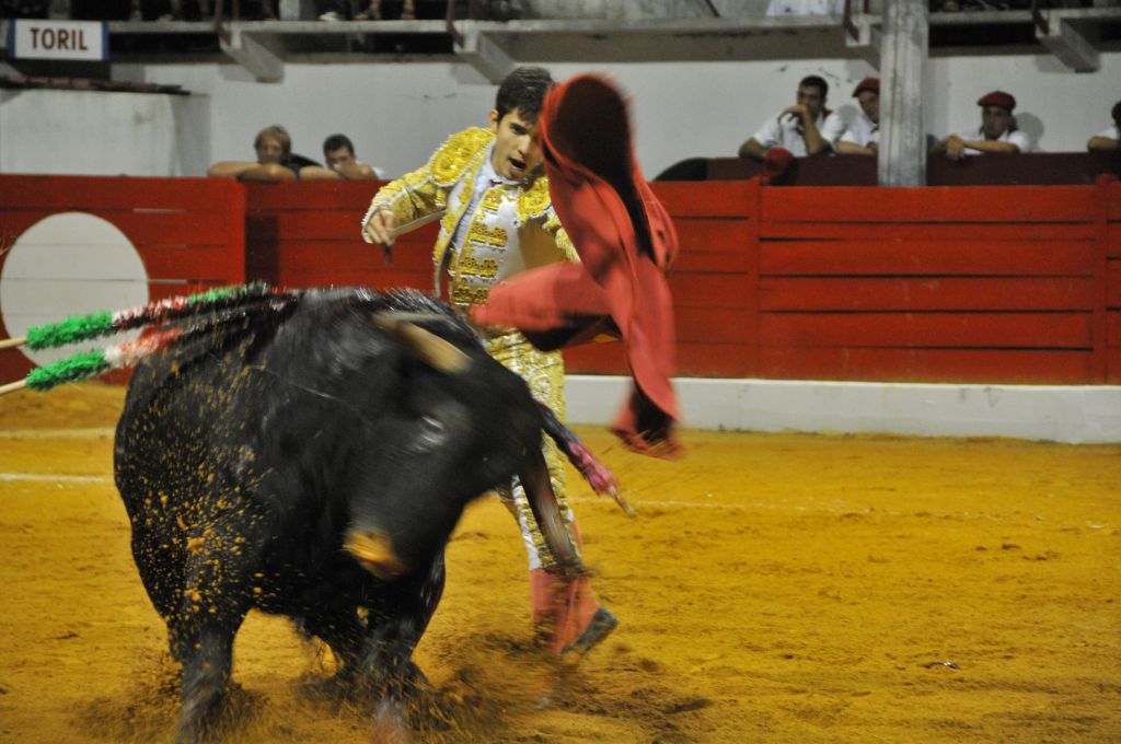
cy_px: 372
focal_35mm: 180
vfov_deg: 7.6
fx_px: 5598
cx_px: 560
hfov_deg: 11.4
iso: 1600
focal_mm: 120
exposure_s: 1/90
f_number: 5.3
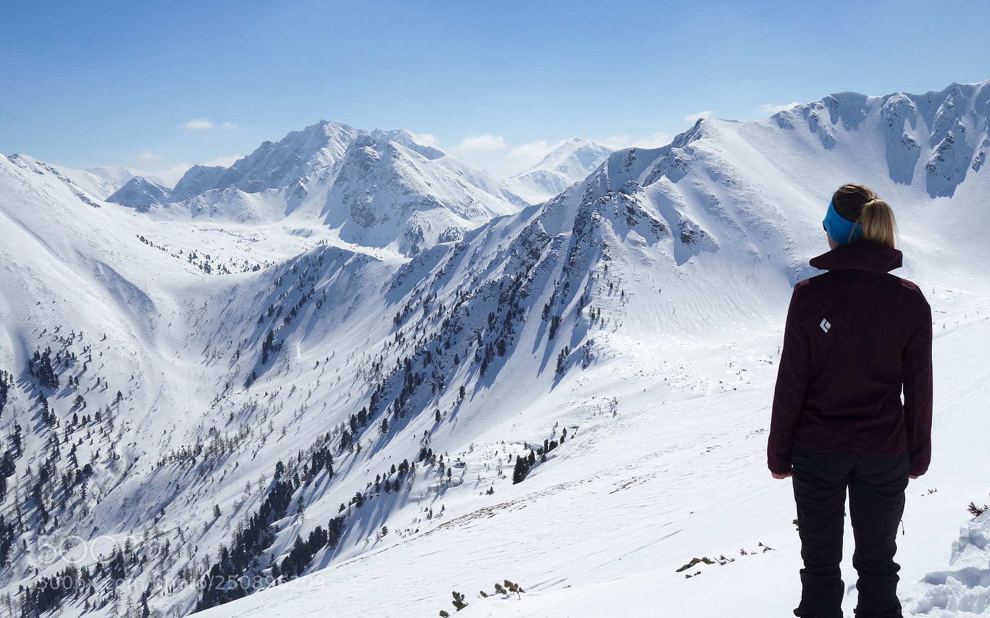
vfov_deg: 37.3
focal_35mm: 34
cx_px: 498
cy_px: 298
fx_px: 917
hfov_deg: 56.7
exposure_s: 1/1250
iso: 125
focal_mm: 12.32
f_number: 8
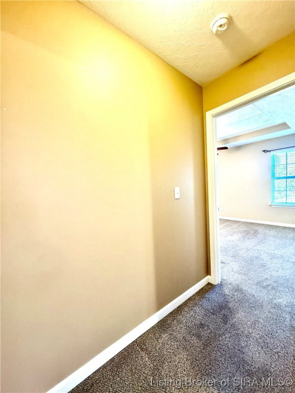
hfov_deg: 85.7
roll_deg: +2.2
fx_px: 159
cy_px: 196
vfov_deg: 102.1
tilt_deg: -1.6
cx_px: 148
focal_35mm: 14
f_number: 2.2
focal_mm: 2.22
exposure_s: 1/60
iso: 320
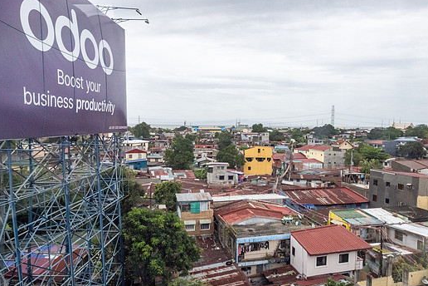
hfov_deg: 67.2
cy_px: 150
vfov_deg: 47.9
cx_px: 236
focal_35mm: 27
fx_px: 321
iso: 4000
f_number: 8
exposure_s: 1/1000
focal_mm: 24
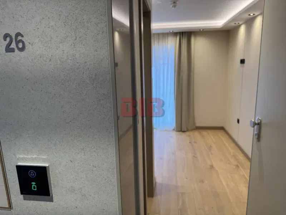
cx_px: 143
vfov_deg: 56.8
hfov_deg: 71.6
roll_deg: +1.1
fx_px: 198
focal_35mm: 24
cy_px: 108
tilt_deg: -12.2
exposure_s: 1/61
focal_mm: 6.76
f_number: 1.78
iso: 64
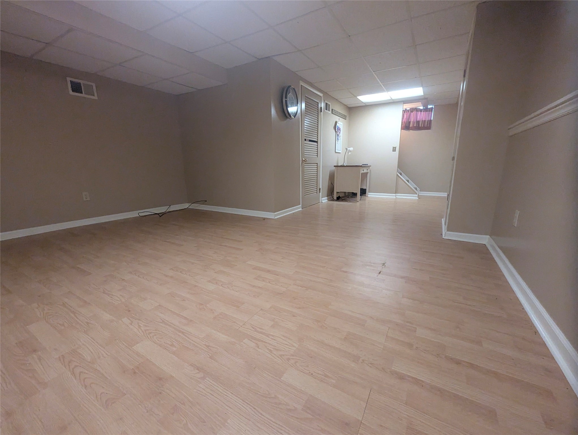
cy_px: 218
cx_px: 289
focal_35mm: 13
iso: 797
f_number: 2.2
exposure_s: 1/24
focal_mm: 1.95
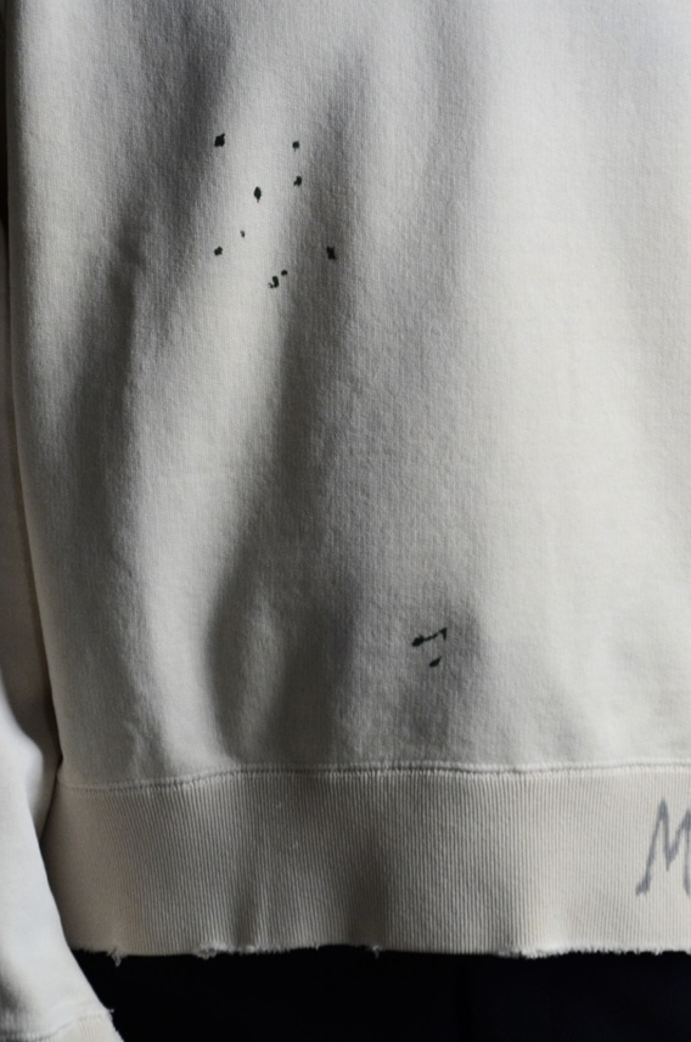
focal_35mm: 132
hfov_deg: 10.3
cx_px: 300
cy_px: 250
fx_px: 3816
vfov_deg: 15.5
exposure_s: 1/50
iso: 640
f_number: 4.8
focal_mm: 50
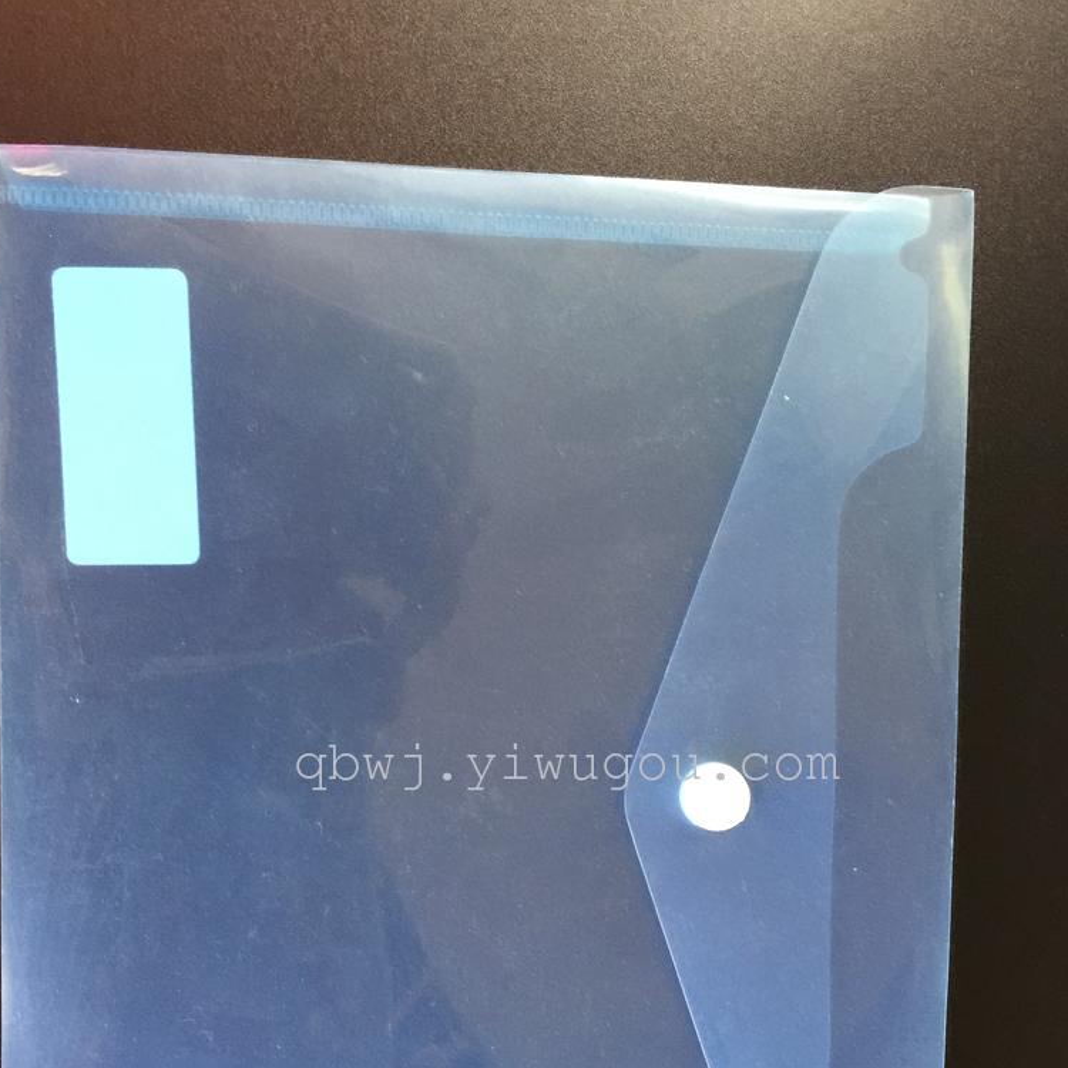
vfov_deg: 46.4
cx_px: 525
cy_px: 716
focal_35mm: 35
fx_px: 1222
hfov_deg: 47.2
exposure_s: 1/8
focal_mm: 4.15
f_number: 2.2
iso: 125
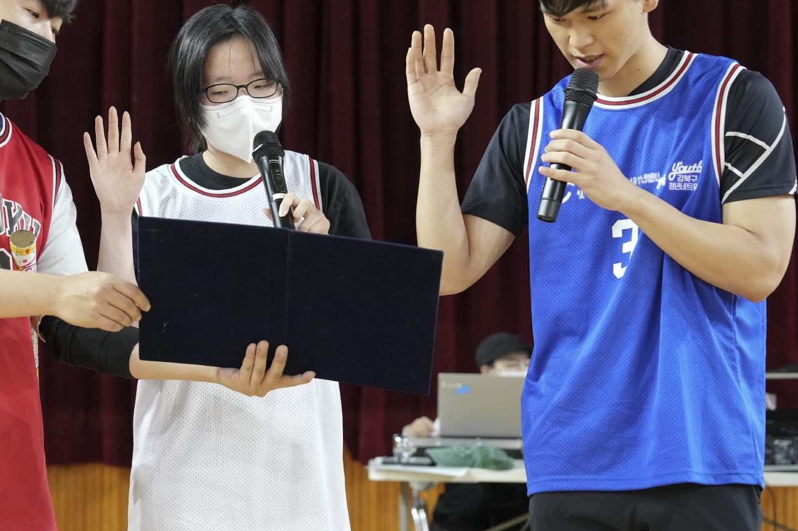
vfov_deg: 13.8
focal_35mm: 99
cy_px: 272
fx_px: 2194
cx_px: 271
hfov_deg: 20.6
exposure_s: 1/160
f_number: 4
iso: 3200
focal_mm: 70
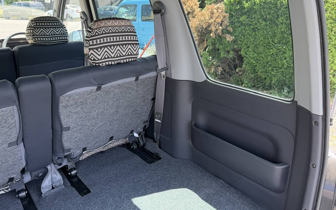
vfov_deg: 47.4
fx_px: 238
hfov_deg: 70.4
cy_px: 84
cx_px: 166
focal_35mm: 26
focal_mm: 6.76
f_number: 1.78
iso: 100
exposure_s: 1/195
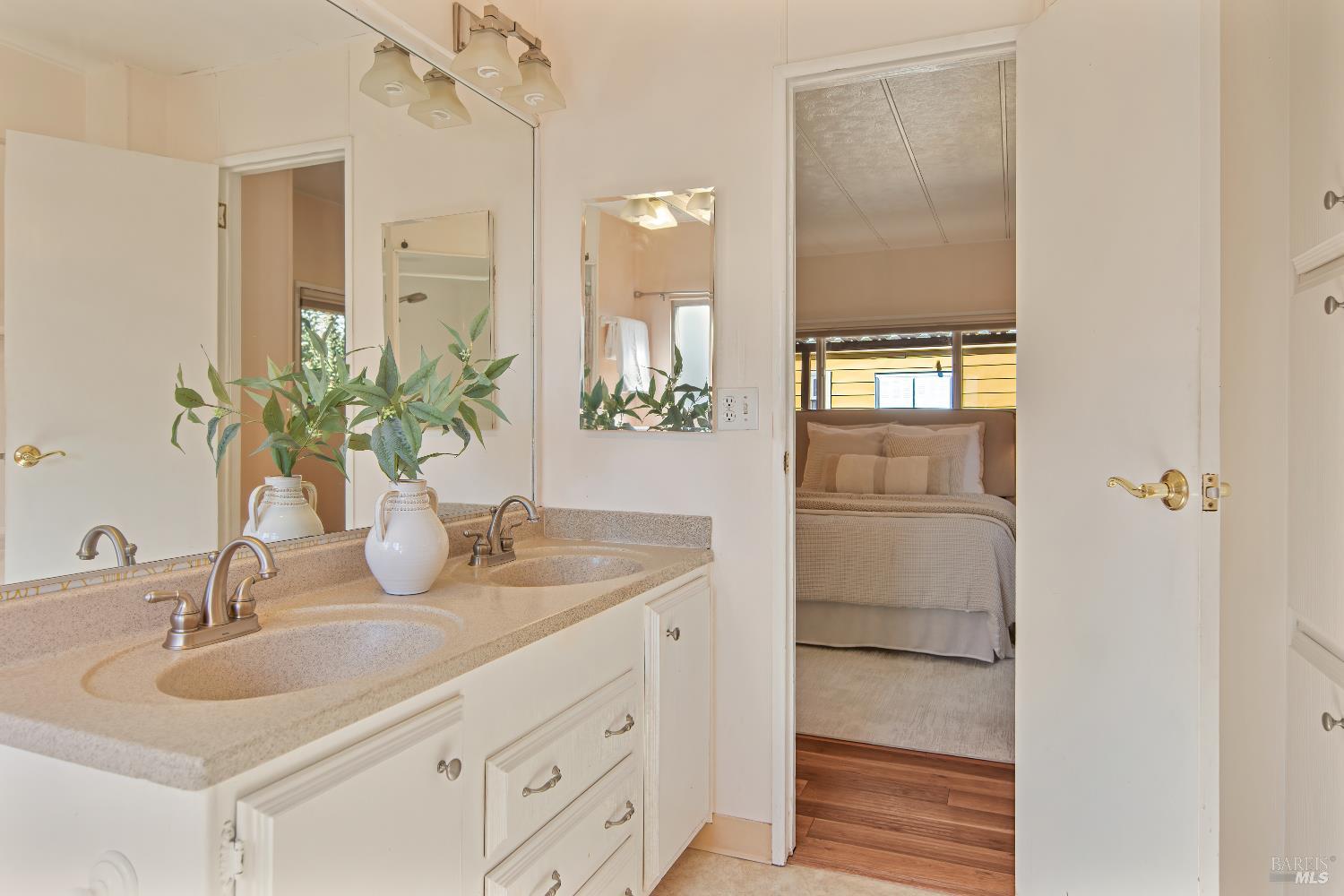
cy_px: 448
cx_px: 672
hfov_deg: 81.2
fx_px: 784
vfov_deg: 59.5
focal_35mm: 21
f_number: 5
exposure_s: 1/100
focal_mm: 14
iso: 100
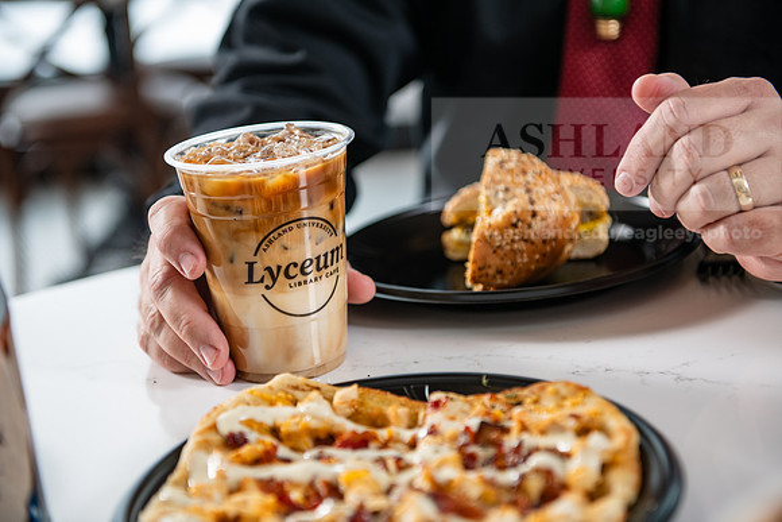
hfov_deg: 28.8
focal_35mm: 70
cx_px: 391
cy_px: 261
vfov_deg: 19.5
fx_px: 1521
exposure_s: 1/200
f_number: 3.5
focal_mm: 70
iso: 400
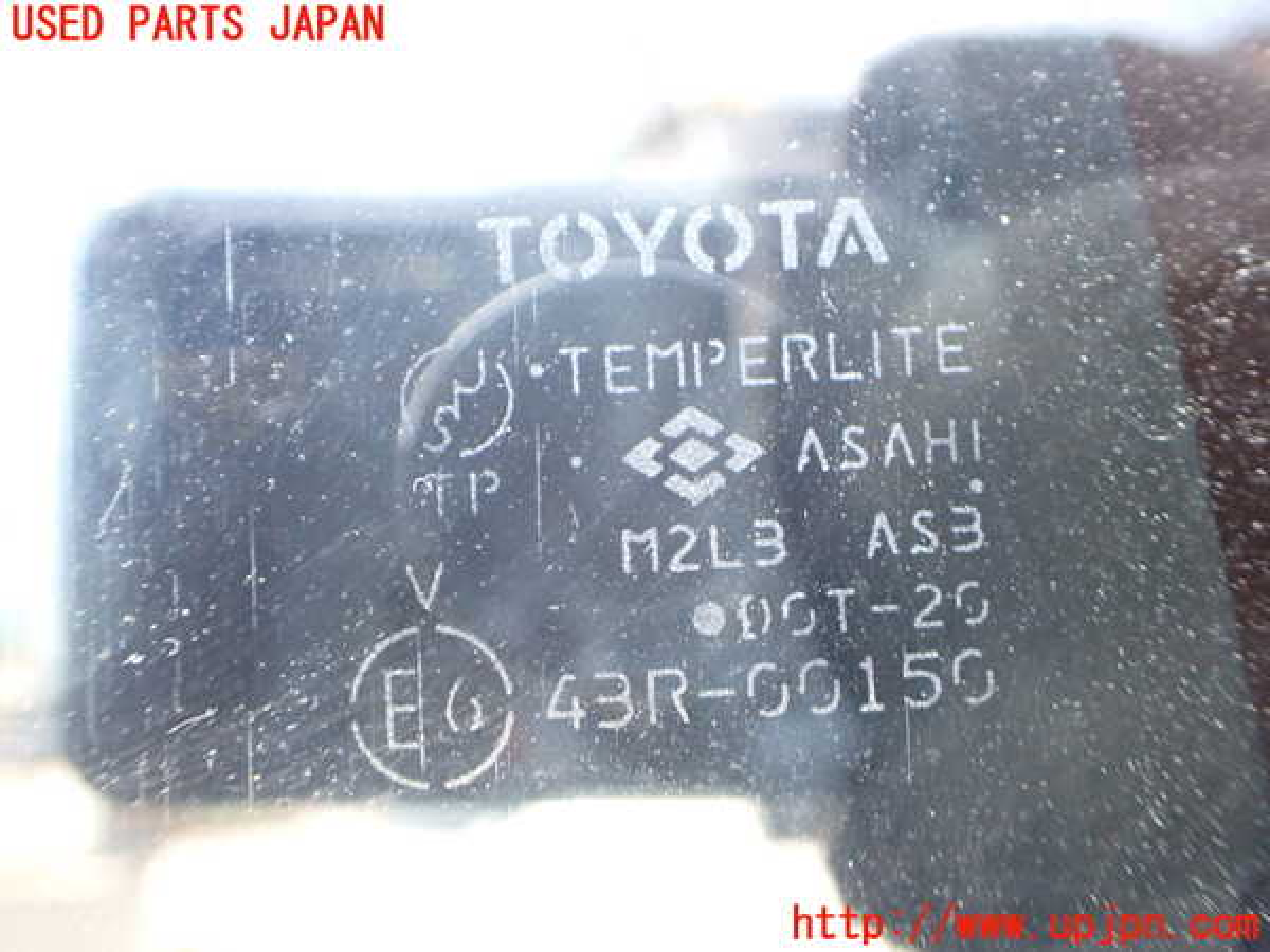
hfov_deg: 60.0
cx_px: 635
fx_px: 1101
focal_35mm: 30
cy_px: 476
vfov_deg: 46.8
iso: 640
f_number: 2.3
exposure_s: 1/125
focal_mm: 5.4
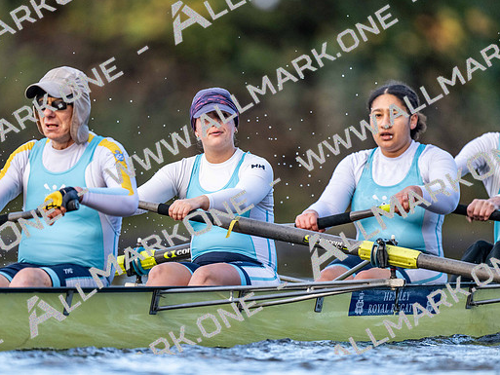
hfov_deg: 3.0
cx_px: 225
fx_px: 9420
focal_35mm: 652
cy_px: 188
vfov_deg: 2.3
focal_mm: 600
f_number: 4
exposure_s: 1/2500
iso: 2500
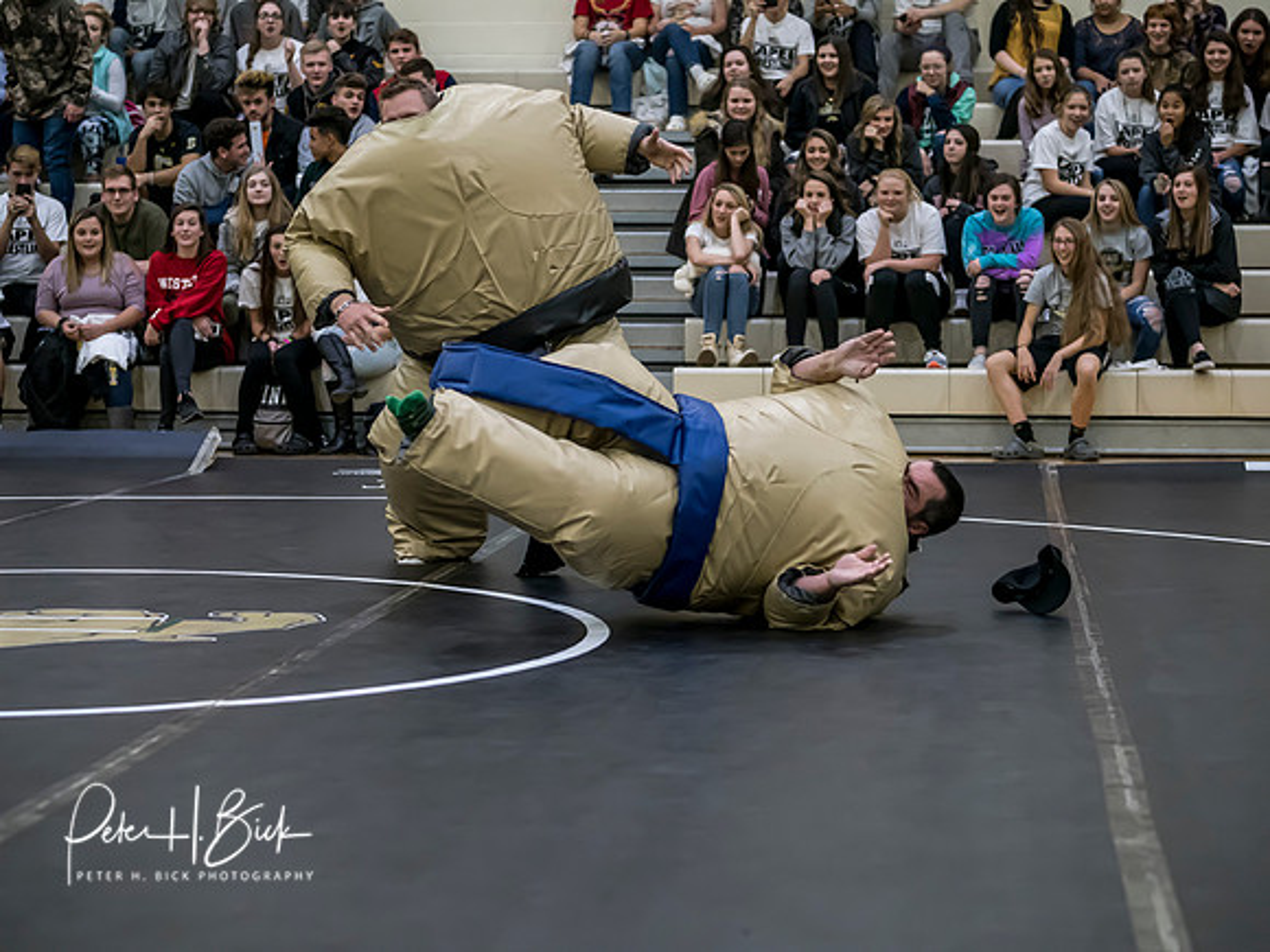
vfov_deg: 16.4
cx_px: 635
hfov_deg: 21.8
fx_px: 3302
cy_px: 476
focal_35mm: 90
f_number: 2
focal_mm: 45
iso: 2500
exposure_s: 1/1000
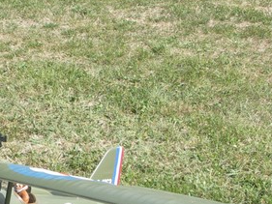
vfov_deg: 13.5
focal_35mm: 108
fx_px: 849
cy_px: 199
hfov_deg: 17.6
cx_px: -17
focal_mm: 9.9
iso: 100
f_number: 5.6
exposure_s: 1/200
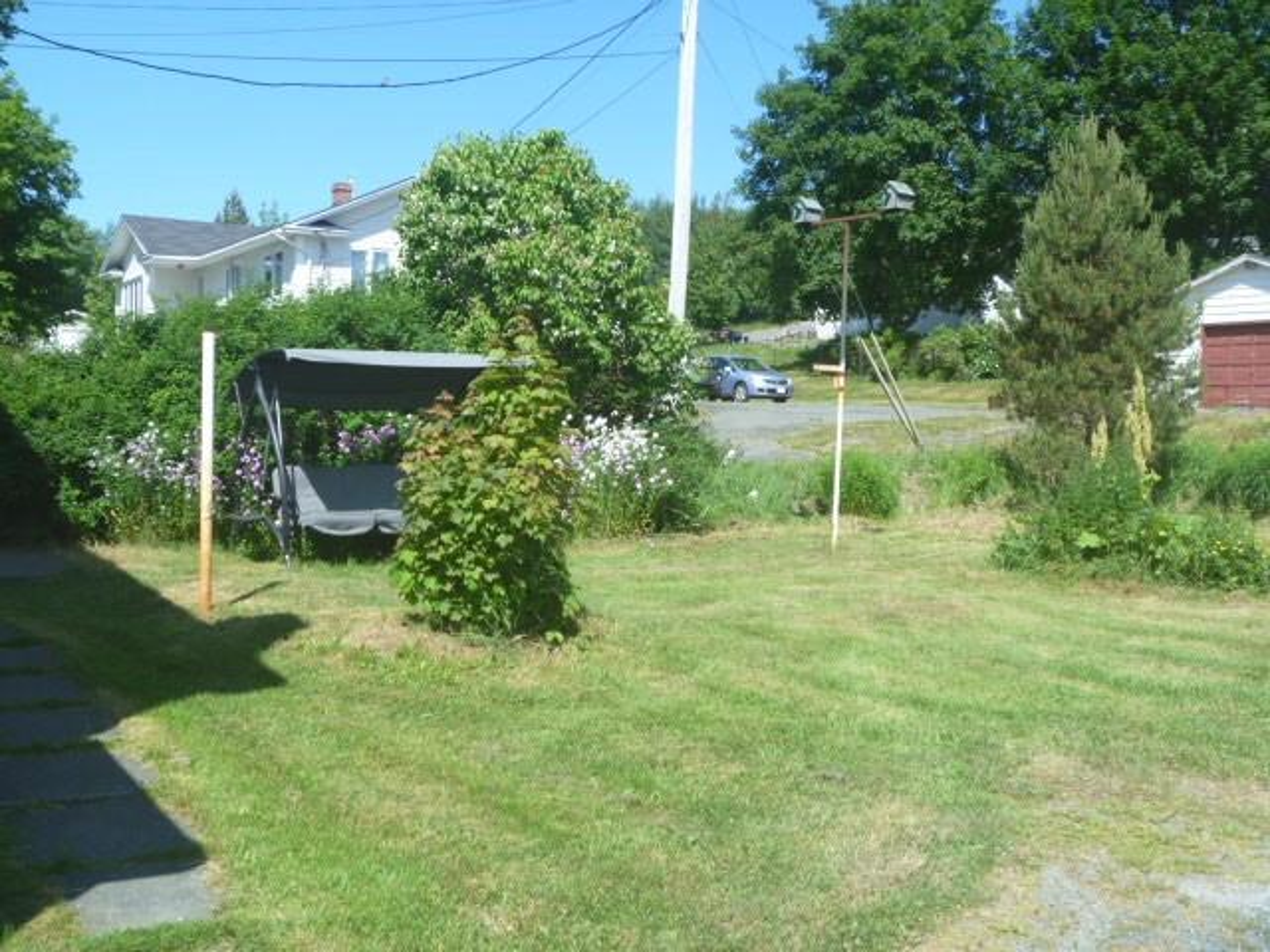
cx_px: 635
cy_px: 476
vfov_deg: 40.7
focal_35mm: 35
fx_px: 1284
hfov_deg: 52.6
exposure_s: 1/200
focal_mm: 6.3
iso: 80
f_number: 4.5
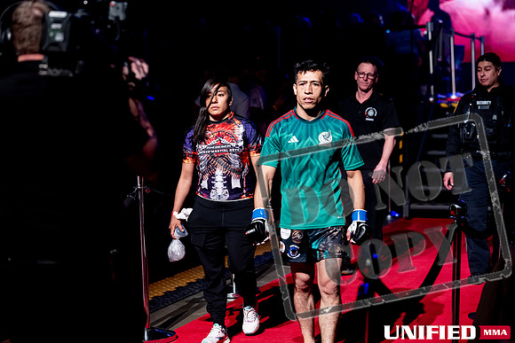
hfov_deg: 25.1
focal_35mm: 81
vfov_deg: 16.9
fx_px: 1159
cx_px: 258
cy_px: 172
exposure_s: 1/640
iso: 2500
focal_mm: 81
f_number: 2.8
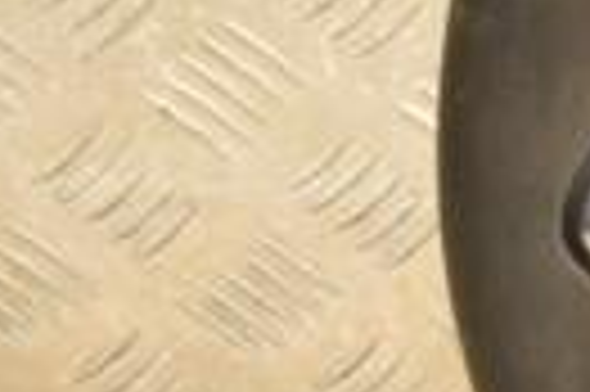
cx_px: 1239
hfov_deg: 8.3
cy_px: 167
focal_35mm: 234
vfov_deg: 5.9
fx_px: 3830
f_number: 5
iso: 800
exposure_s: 1/160
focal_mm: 34
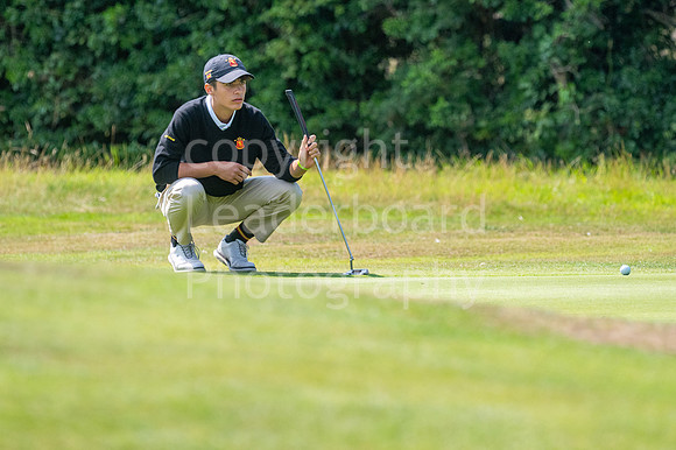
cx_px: 338
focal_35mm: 467
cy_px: 225
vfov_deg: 2.9
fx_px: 8771
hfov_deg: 4.4
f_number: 5
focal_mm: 300
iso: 640
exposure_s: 1/3200
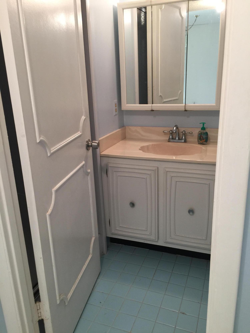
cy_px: 166
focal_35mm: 29
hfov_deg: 48.2
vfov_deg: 61.7
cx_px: 125
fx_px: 279
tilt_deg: -17.7
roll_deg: +1.3
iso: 50
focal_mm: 4.15
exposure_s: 1/15
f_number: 2.2
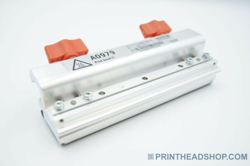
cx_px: 125
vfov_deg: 34.2
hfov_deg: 49.6
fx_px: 271
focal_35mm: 39
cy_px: 83
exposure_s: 1/100
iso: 100
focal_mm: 26
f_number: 4.5
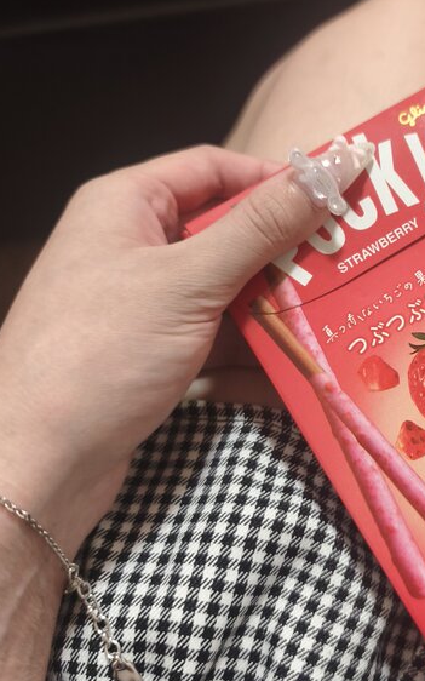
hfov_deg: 32.7
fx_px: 686
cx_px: 380
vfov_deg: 52.7
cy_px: 318
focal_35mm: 37
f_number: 1.7
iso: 1000
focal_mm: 6.06
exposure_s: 1/30
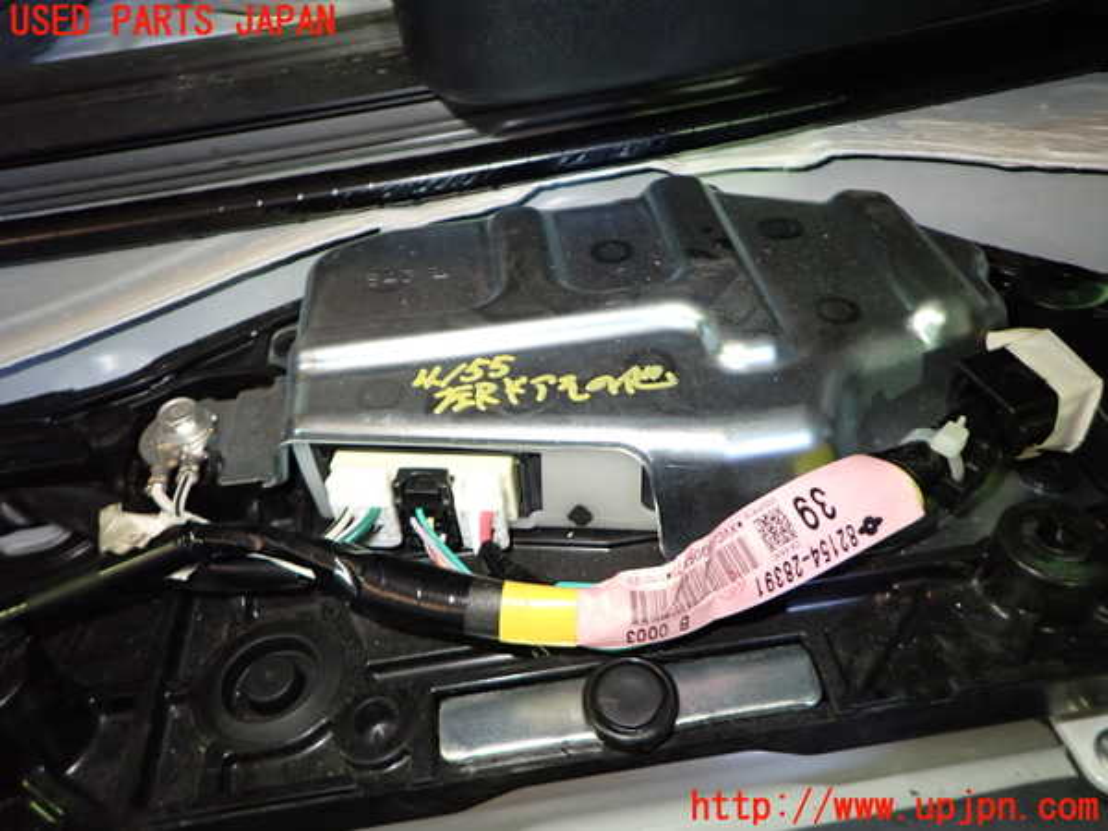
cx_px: 554
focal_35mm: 25
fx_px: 800
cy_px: 416
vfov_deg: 54.9
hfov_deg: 69.4
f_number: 2
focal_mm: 4.5
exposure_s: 1/30
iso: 400
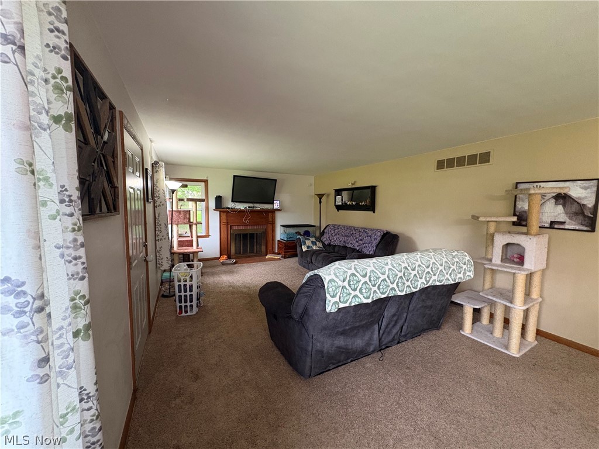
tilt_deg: -5.6
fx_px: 242
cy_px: 224
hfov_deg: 102.1
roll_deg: -0.6
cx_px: 300
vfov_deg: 85.7
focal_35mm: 14
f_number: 2.2
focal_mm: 2.22
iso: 500
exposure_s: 1/60
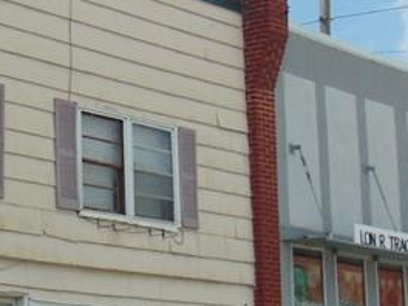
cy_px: 138
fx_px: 1509
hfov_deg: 14.5
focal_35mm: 128
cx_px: -179
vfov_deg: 11.6
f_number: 8.2
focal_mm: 5.8
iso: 80
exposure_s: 1/250
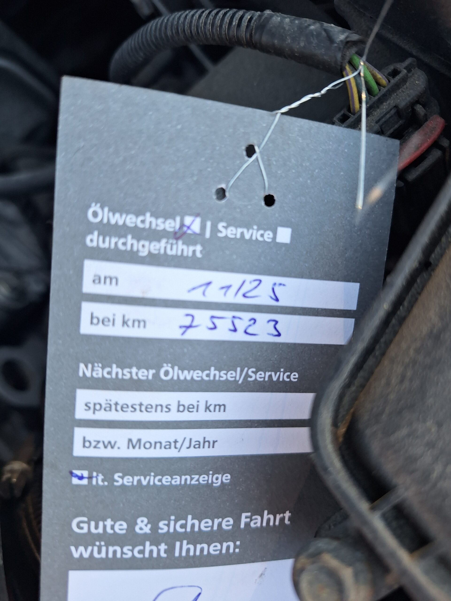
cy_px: 300
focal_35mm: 23
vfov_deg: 73.9
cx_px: 226
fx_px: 400
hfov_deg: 58.9
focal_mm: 5.54
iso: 40
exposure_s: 1/179
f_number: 1.8
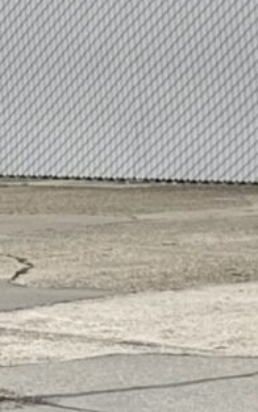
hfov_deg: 5.3
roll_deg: +0.6
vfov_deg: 10.0
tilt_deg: -9.6
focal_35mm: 208
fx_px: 2337
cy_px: 425
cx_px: 1172
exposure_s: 1/6173
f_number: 1.78
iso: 80
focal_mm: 6.76
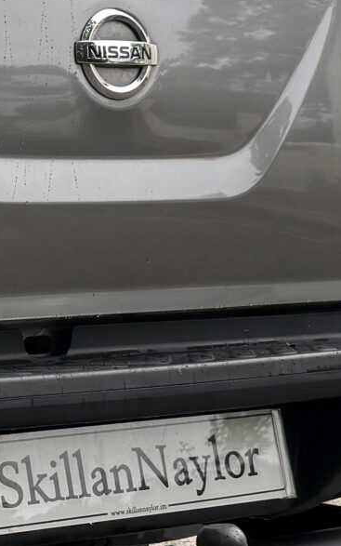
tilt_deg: +1.3
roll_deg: +1.5
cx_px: -316
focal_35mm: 111
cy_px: 232
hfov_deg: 10.9
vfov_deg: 18.8
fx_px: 1650
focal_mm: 6.76
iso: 100
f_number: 1.78
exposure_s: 1/612
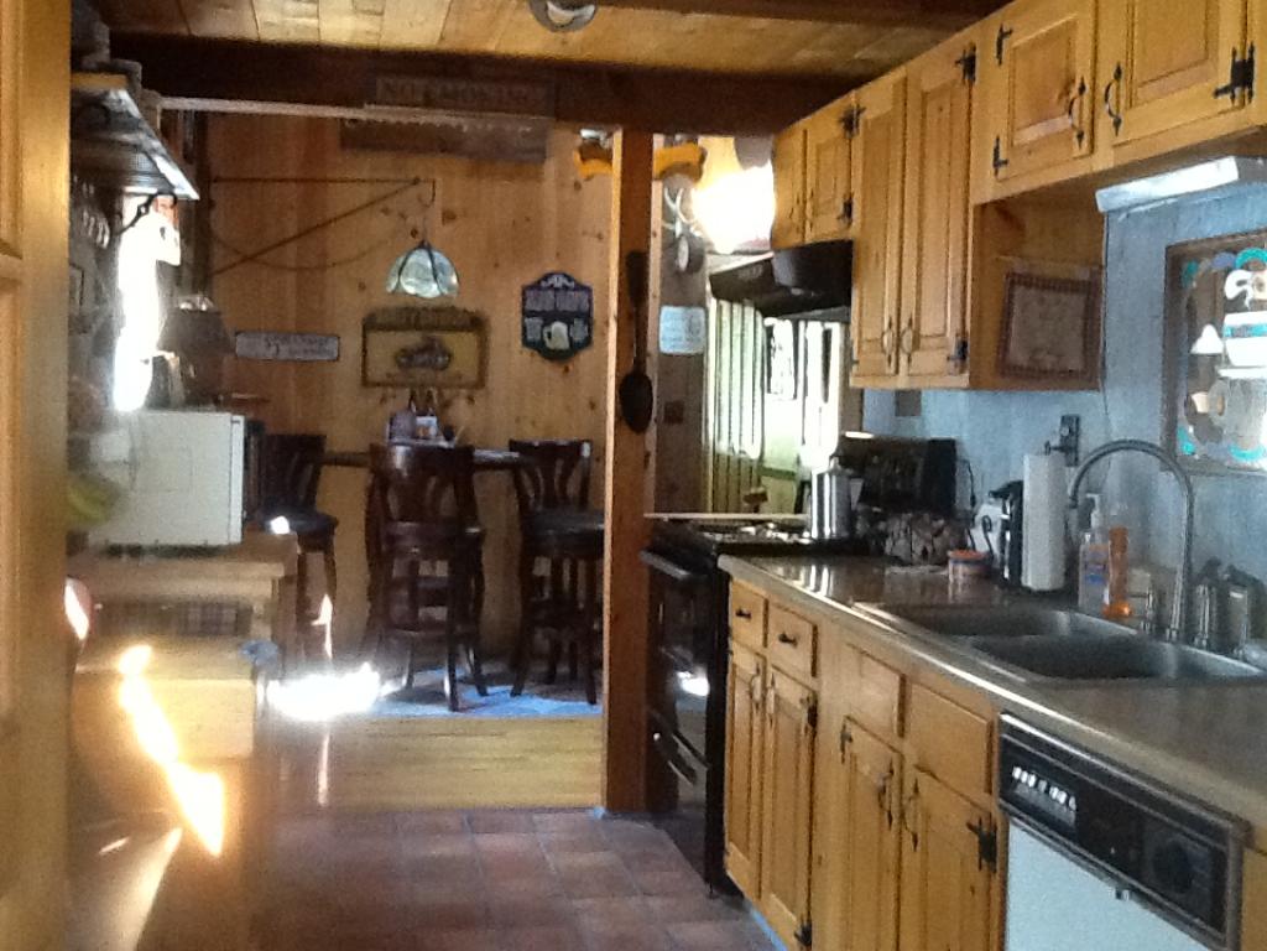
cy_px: 476
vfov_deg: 32.9
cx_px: 634
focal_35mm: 44
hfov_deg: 42.9
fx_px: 1610
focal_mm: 2.03
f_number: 2.4
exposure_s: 1/20
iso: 320
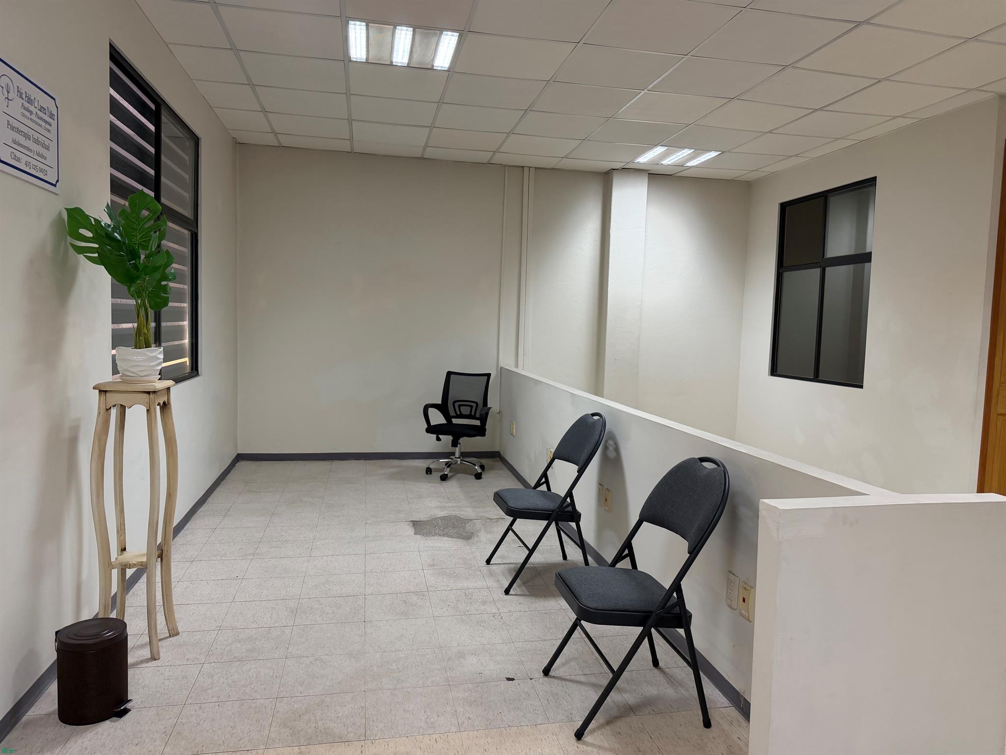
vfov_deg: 56.8
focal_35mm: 24
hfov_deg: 71.6
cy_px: 378
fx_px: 697
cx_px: 503
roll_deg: -2.6
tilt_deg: -3.1
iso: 200
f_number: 1.78
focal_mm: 6.76
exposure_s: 1/60
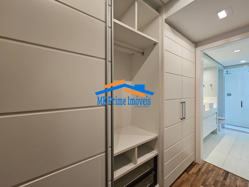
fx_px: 94
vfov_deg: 89.9
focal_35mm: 13
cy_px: 94
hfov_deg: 106.2
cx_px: 124
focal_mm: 2.2
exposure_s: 1/60
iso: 125
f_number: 2.2
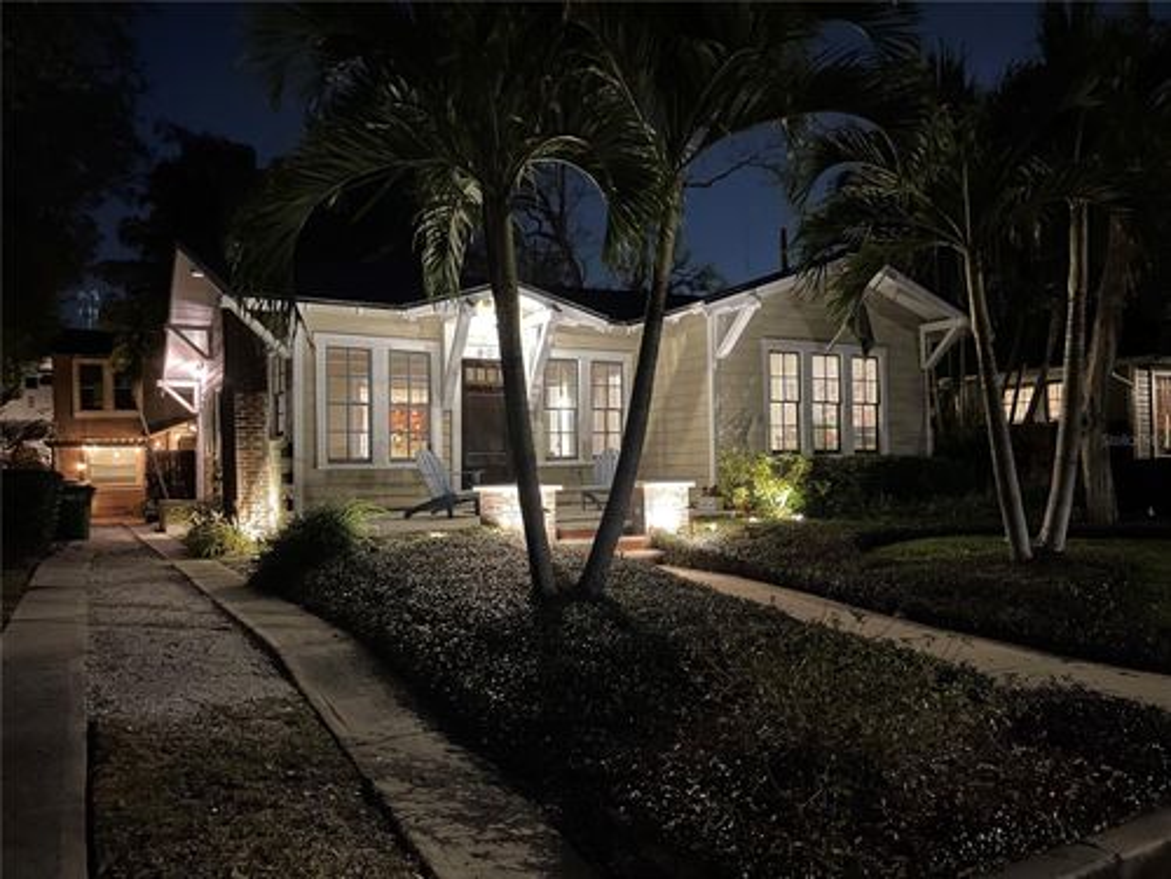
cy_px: 440
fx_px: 880
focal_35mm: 26
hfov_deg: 67.3
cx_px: 586
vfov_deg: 53.1
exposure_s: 1/9
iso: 500
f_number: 1.6
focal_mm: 4.2
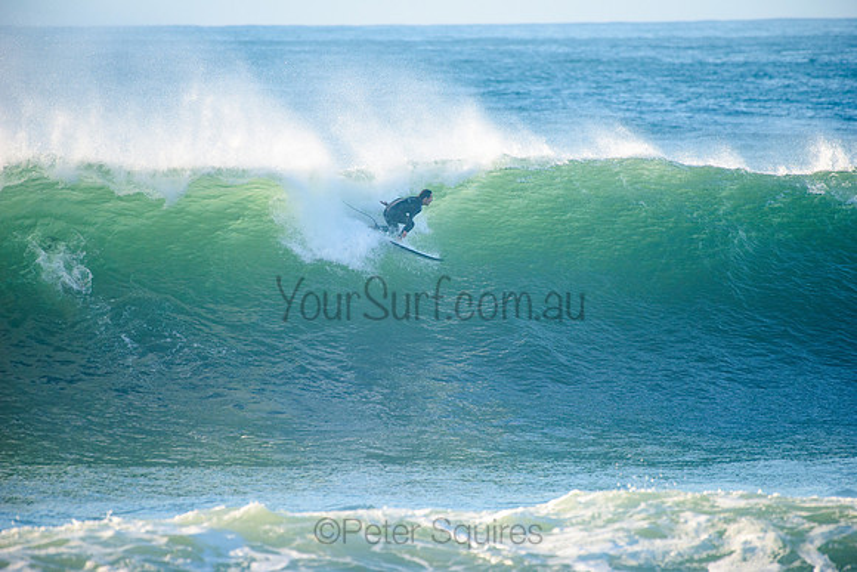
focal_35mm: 500
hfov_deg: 4.1
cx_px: 428
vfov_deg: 2.8
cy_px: 286
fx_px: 11907
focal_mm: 500
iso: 450
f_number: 5.6
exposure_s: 1/1600
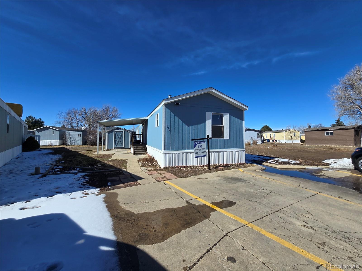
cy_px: 136
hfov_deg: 106.2
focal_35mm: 13
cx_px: 181
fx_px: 136
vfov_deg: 89.9
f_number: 2.2
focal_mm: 2.2
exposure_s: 1/3363
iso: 50
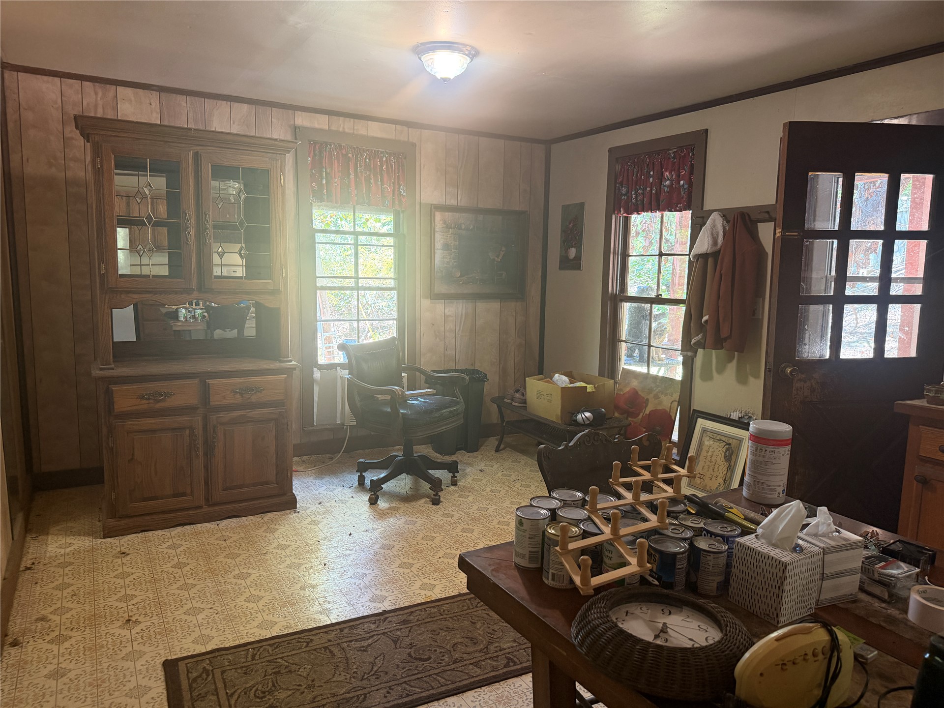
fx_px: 654
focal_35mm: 24
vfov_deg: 56.8
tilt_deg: -7.0
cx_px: 472
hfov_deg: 71.6
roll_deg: -0.8
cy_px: 354
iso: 400
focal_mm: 6.76
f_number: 1.78
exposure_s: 1/60
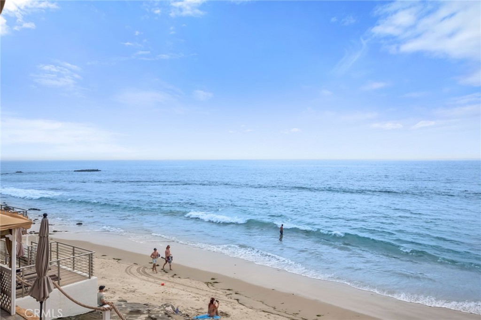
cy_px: 160
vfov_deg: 49.5
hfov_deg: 69.4
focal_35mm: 26
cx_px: 240
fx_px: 347
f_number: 8
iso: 80
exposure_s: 1/500
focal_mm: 26
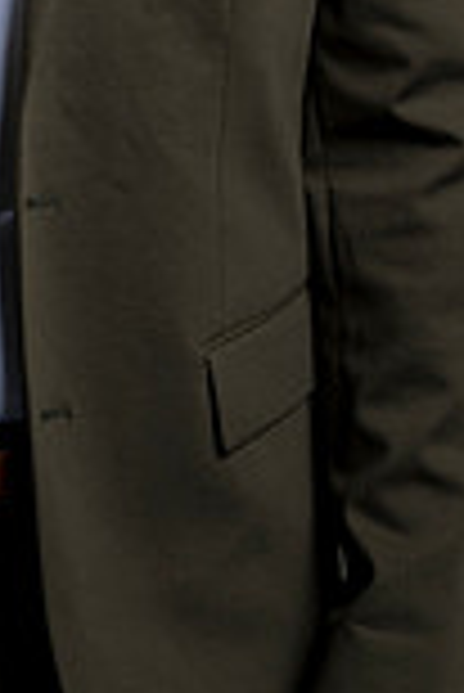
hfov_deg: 5.5
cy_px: -234
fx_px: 4784
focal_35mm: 248
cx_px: -32
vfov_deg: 8.2
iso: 125
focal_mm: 85
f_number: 5
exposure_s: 1/200
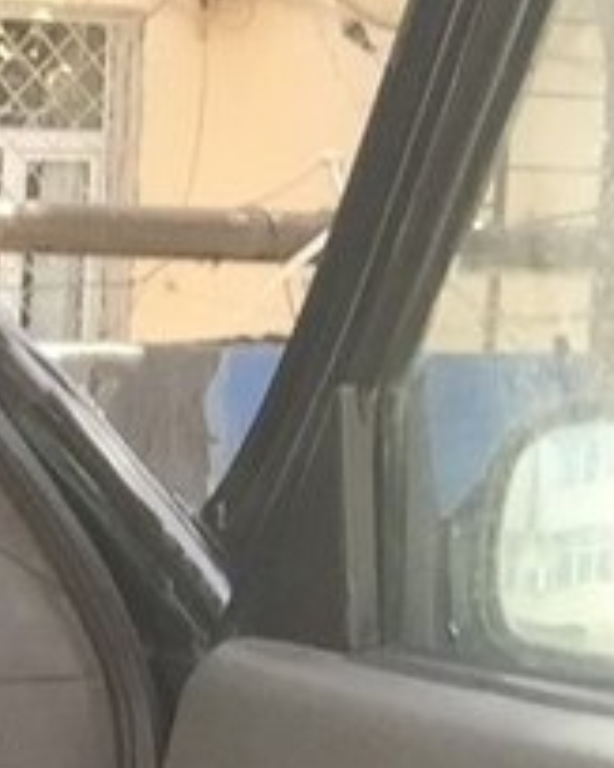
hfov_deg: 13.5
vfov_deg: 19.2
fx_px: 2228
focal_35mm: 98
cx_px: -603
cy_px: 717
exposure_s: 1/100
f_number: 2.2
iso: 50
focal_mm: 2.65
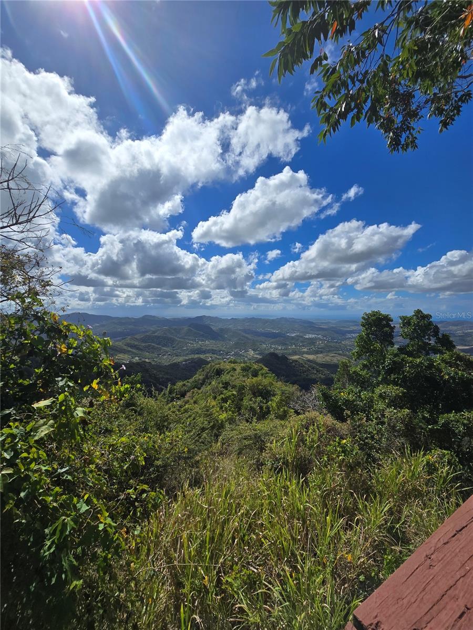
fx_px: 237
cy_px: 315
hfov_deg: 89.9
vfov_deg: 106.2
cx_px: 236
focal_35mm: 13
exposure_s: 1/6151
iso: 50
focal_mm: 2.2
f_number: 2.2
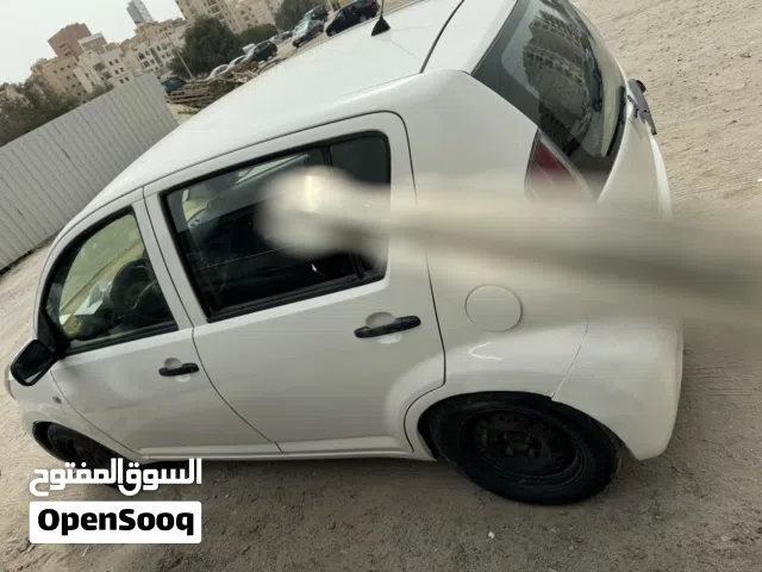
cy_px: 286
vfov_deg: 56.8
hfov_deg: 71.6
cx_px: 381
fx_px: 528
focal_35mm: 24
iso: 80
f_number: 1.78
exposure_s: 1/3802
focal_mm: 6.76
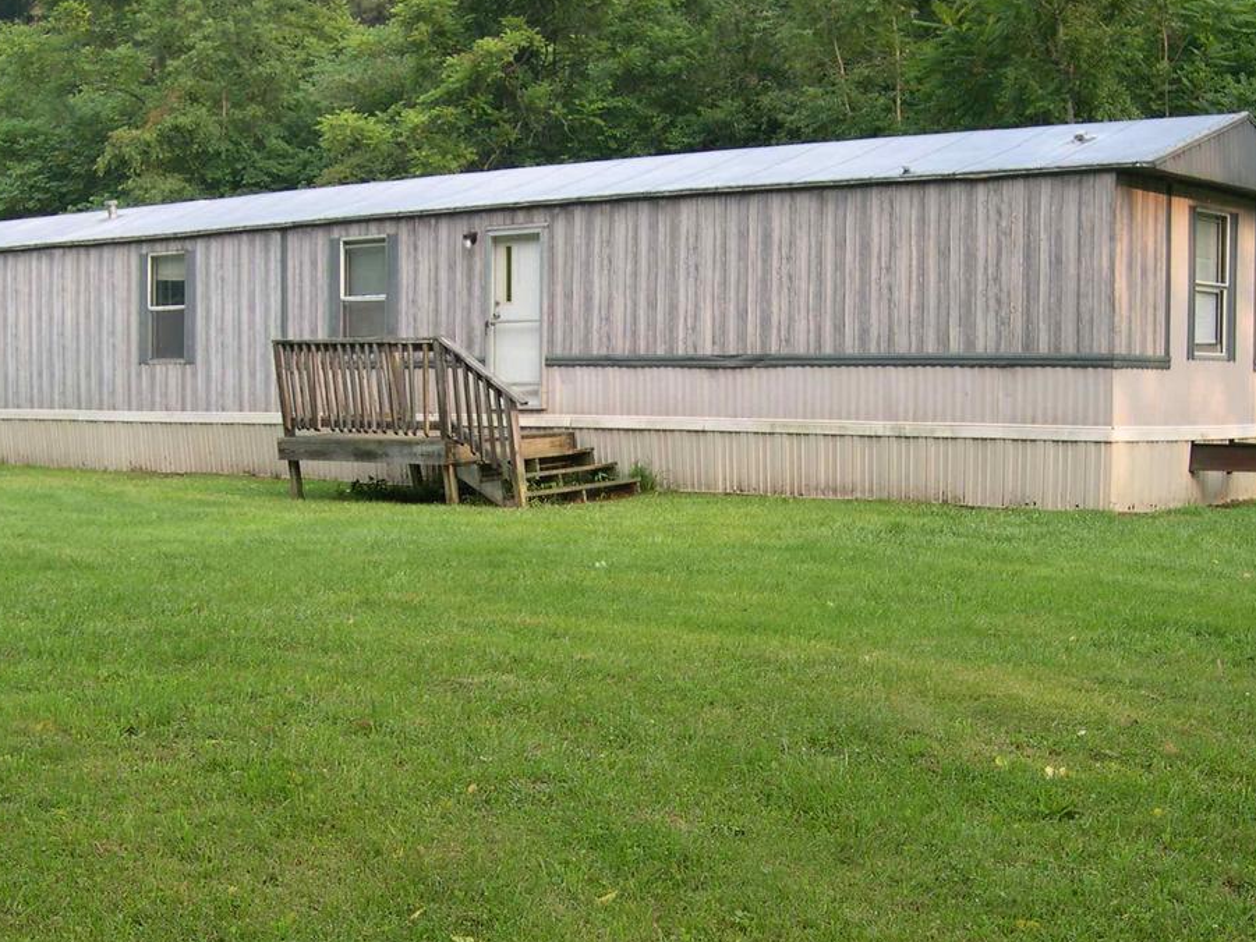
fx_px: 1960
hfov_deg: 35.5
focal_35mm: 54
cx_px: 608
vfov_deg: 26.9
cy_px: 592
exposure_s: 1/203
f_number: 2.8
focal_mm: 8
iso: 100
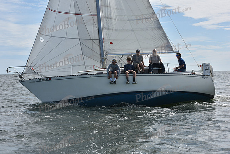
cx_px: 115
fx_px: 447
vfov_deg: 19.5
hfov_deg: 28.8
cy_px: 77
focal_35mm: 70
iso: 320
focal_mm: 70
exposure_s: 1/1000
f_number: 10
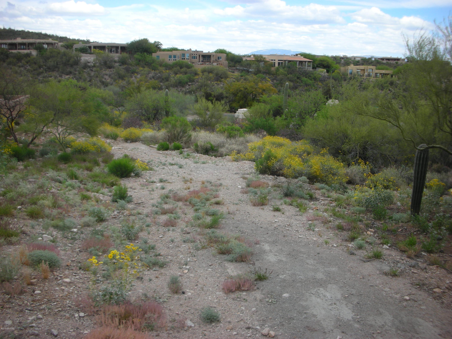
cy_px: 170
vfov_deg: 40.7
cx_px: 226
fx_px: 457
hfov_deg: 52.6
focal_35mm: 35
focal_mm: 5.8
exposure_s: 1/342
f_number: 3
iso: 50
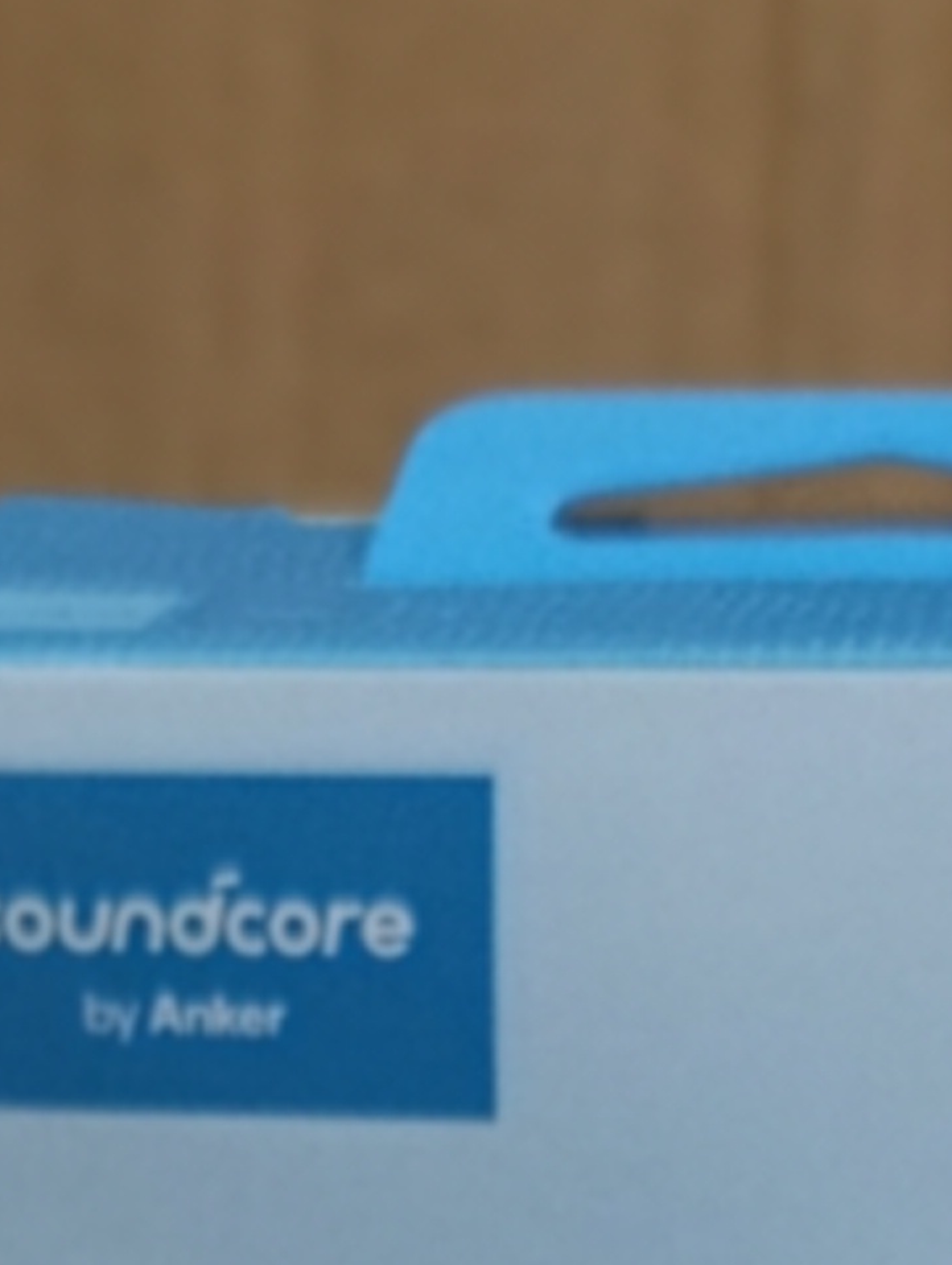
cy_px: 2622
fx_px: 7171
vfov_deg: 9.4
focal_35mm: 196
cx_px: 82
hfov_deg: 7.6
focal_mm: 6.11
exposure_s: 1/100
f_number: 1.65
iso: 953
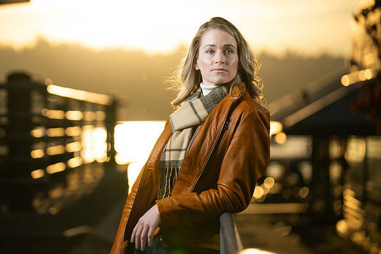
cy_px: 117
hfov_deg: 13.6
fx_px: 1600
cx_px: 152
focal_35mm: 151
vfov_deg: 9.1
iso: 64
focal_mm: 126
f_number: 2.8
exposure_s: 1/2000
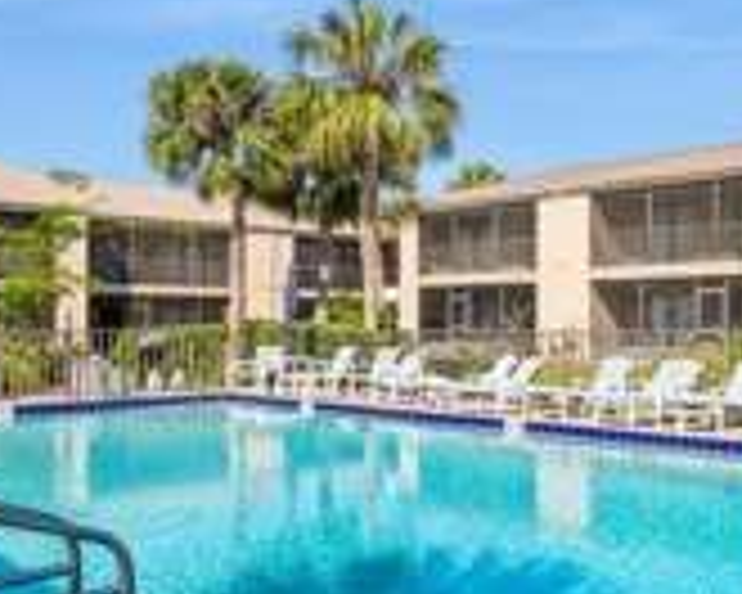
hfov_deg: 43.0
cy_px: 358
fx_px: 900
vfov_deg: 36.3
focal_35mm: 41
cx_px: 580
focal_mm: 15
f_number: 8
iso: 200
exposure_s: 1/320
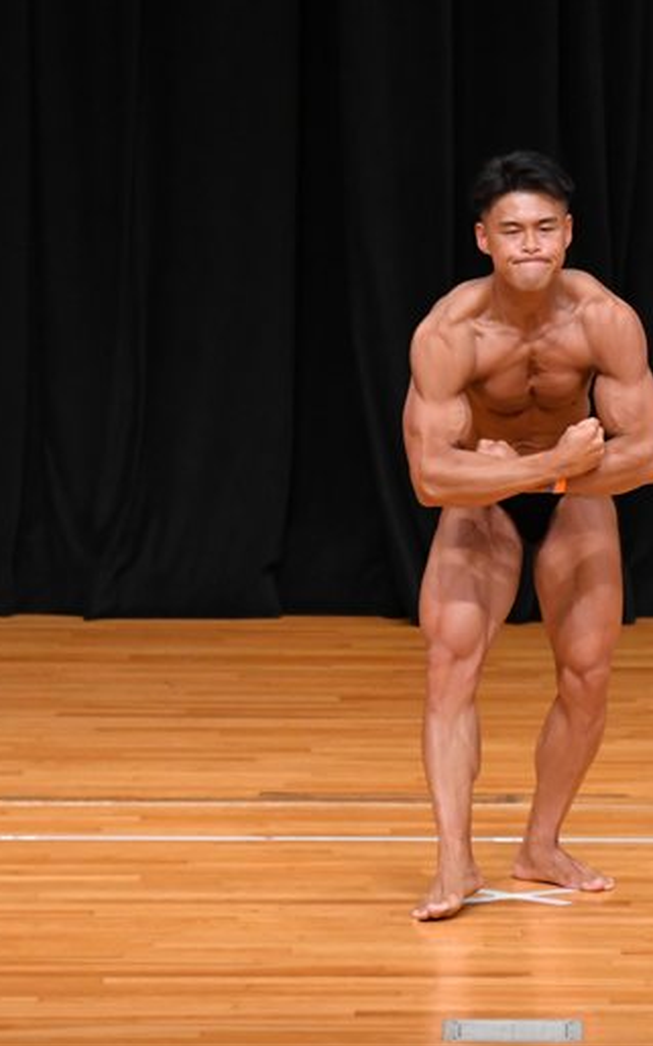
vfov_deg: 5.1
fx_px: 11823
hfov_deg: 3.2
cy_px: 523
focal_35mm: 415
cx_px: 546
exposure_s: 1/400
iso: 3200
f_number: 5.6
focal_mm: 180
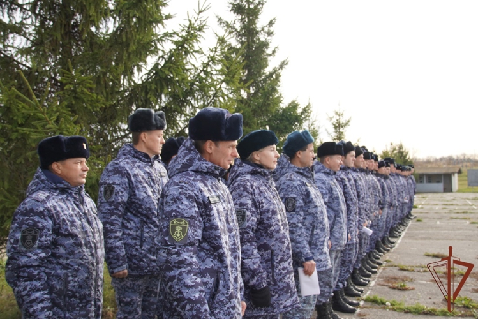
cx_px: 239
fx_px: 498
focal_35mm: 38
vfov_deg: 35.5
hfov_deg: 51.3
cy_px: 160
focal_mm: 25
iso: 100
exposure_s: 1/200
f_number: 4.5
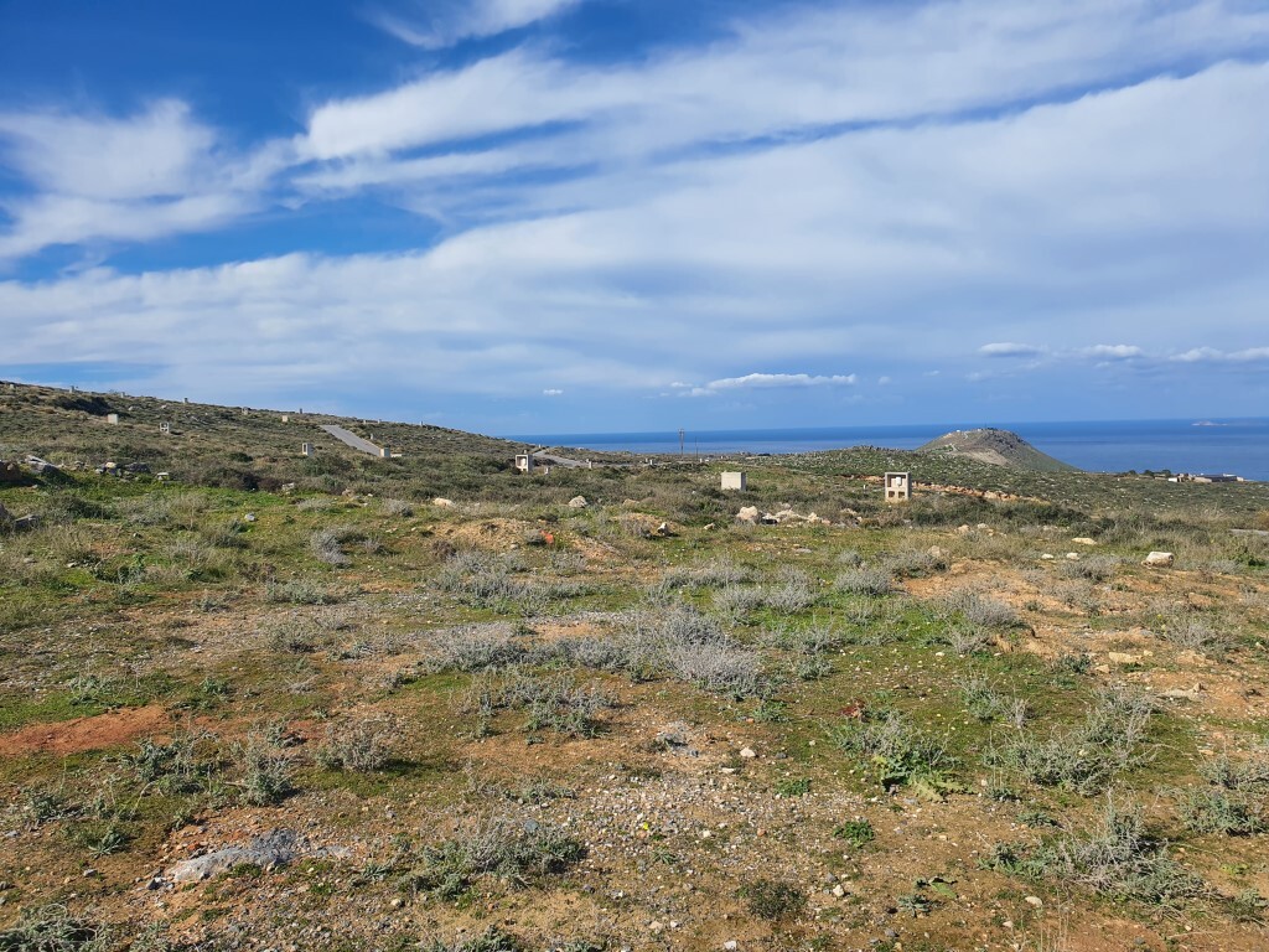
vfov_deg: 53.1
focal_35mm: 26
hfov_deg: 67.3
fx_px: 953
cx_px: 634
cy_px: 476
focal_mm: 4.3
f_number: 2.4
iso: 50
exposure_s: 1/2200
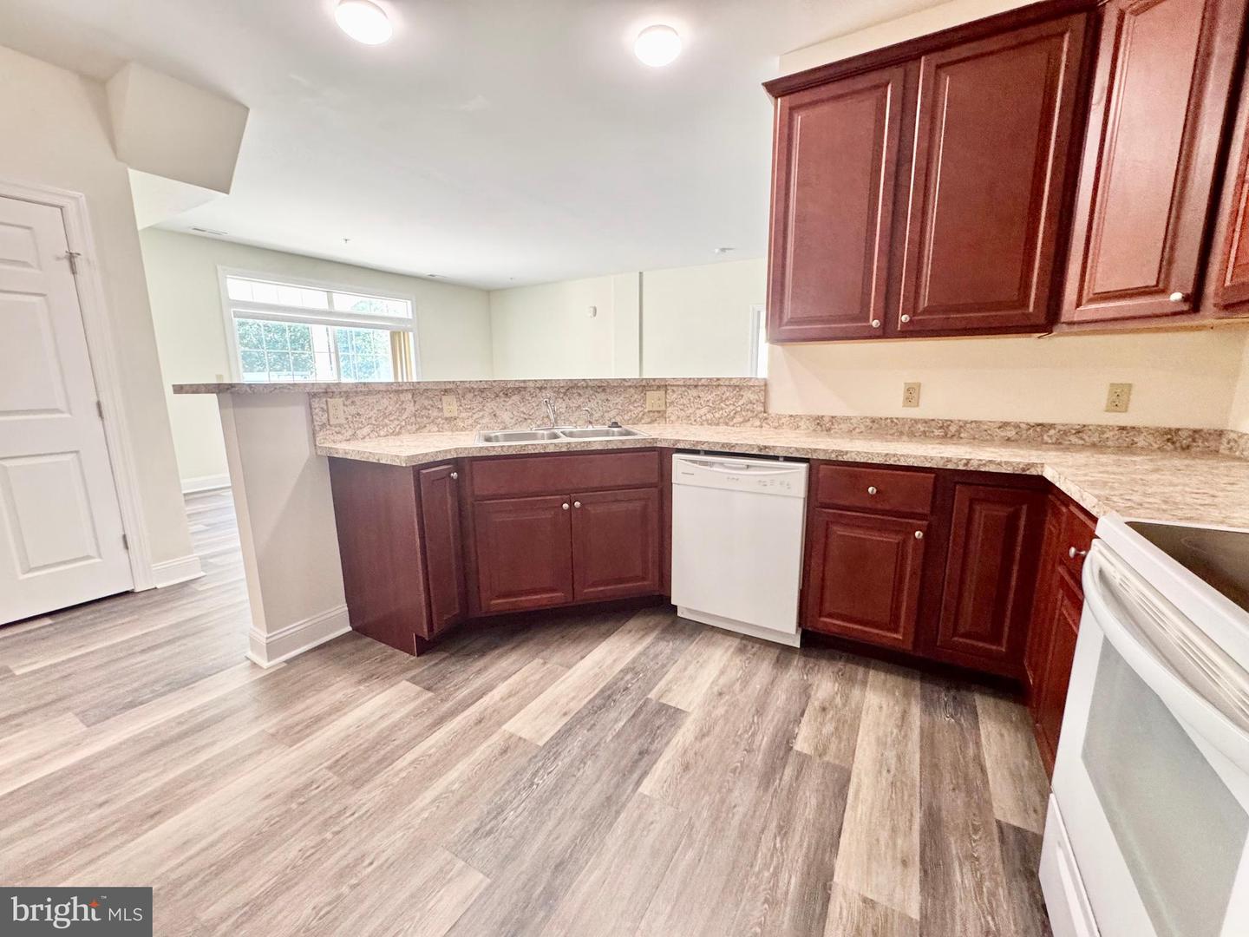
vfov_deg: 85.7
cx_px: 624
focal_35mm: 14
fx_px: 505
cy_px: 468
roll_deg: +0.7
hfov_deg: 102.1
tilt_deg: -8.9
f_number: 2.2
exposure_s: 1/60
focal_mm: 2.22
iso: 250
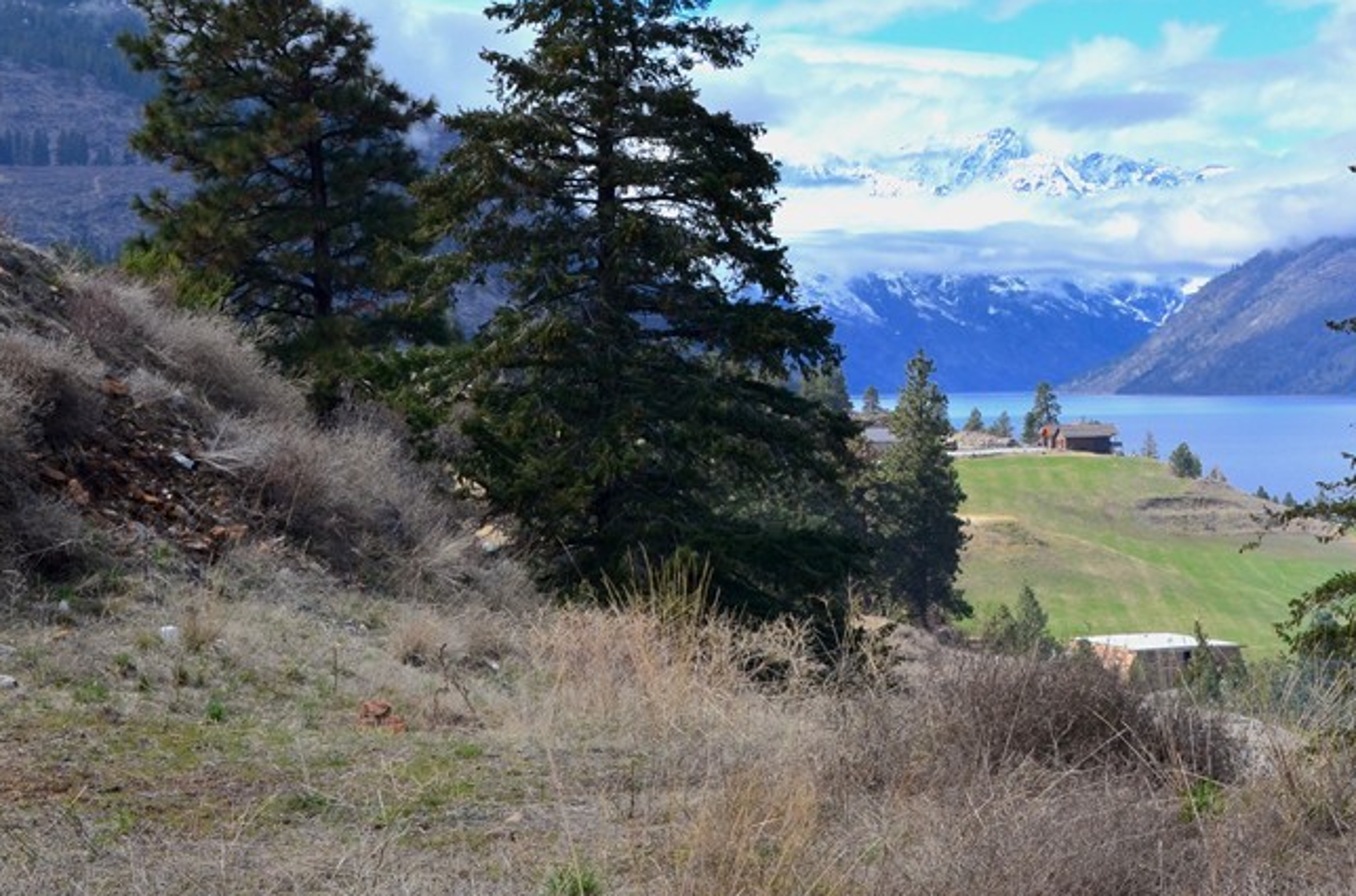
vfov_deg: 15.3
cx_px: 1039
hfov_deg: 22.7
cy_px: 302
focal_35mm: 89
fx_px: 3338
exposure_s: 1/320
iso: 200
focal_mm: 35
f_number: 10
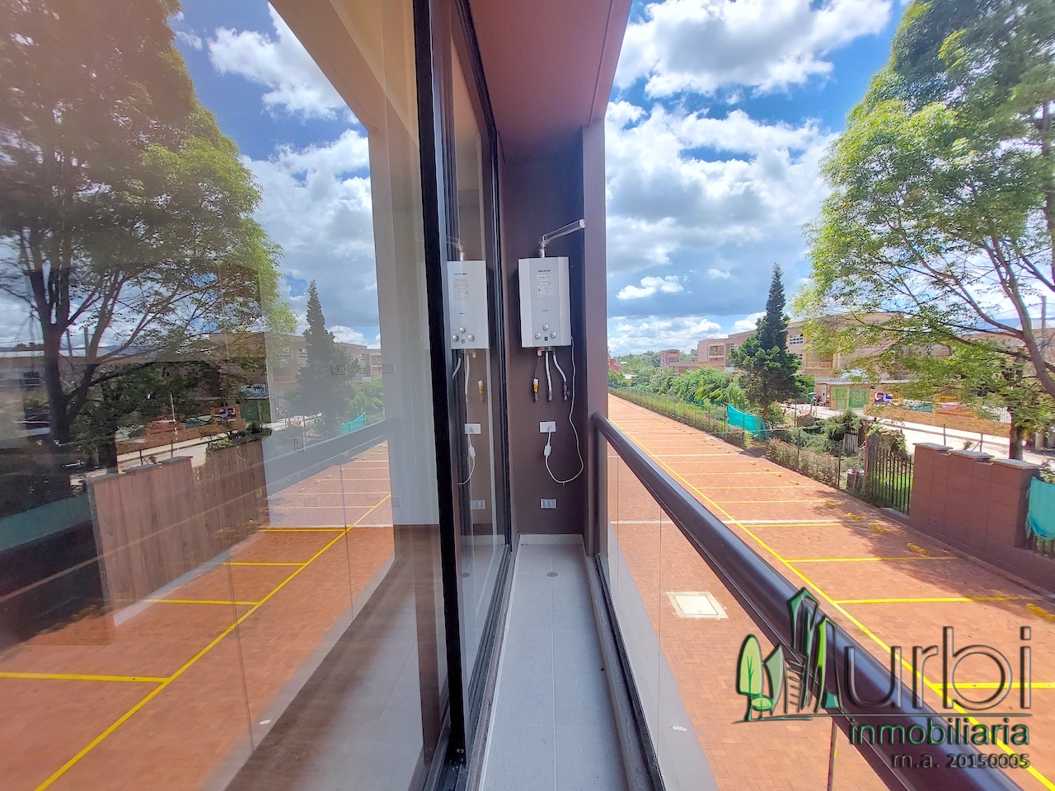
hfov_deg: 106.2
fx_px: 396
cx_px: 528
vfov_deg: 89.9
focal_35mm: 13
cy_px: 396
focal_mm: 1.74
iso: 50
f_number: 2.2
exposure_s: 1/582
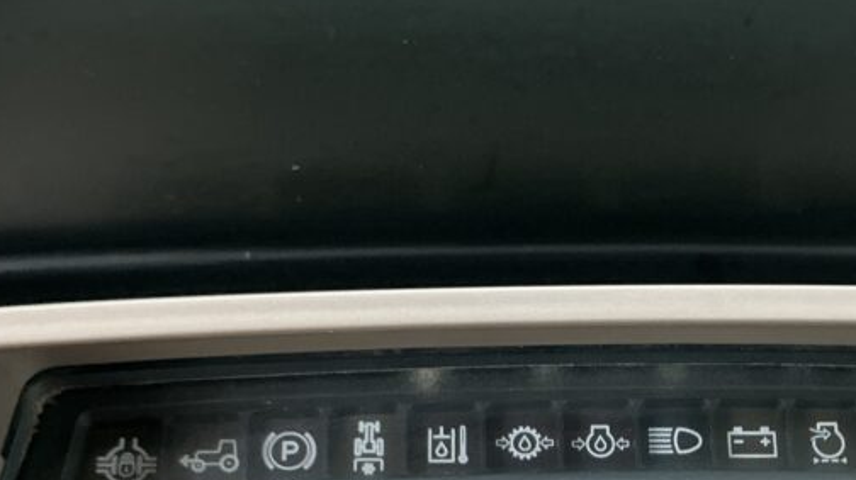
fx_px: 1407
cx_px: 577
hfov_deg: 33.5
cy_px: 494
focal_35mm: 62
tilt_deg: -51.8
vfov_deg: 18.8
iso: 64
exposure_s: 1/122
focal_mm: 3
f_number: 1.8
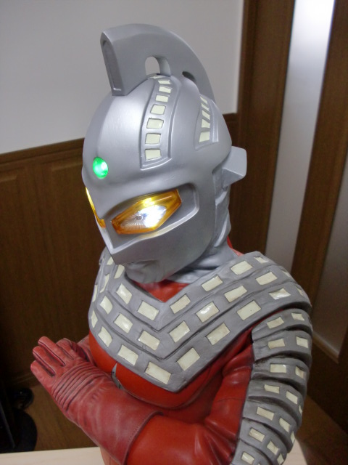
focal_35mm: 36
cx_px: 174
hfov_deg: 39.7
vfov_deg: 51.4
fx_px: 483
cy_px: 232
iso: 320
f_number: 2.8
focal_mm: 6.3
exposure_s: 1/60
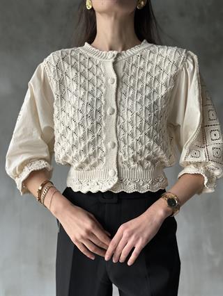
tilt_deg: +0.1
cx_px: 112
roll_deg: -0.4
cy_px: 148
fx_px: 412
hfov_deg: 30.3
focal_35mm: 48
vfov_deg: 39.6
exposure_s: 1/60
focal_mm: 6.86
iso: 125
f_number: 1.78
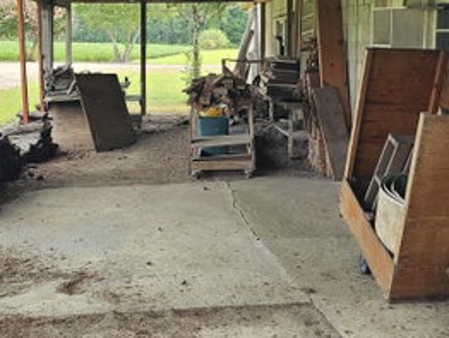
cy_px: 96
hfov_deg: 34.3
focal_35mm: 56
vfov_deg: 25.9
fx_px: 727
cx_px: 258
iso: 25
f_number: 1.7
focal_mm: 6.3
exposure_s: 1/180
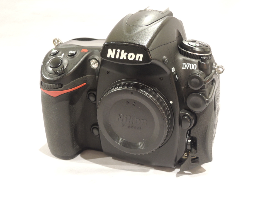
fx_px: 432
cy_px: 102
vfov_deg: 26.6
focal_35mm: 55
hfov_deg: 34.9
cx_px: 136
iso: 400
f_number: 4
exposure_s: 1/30
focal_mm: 9.9
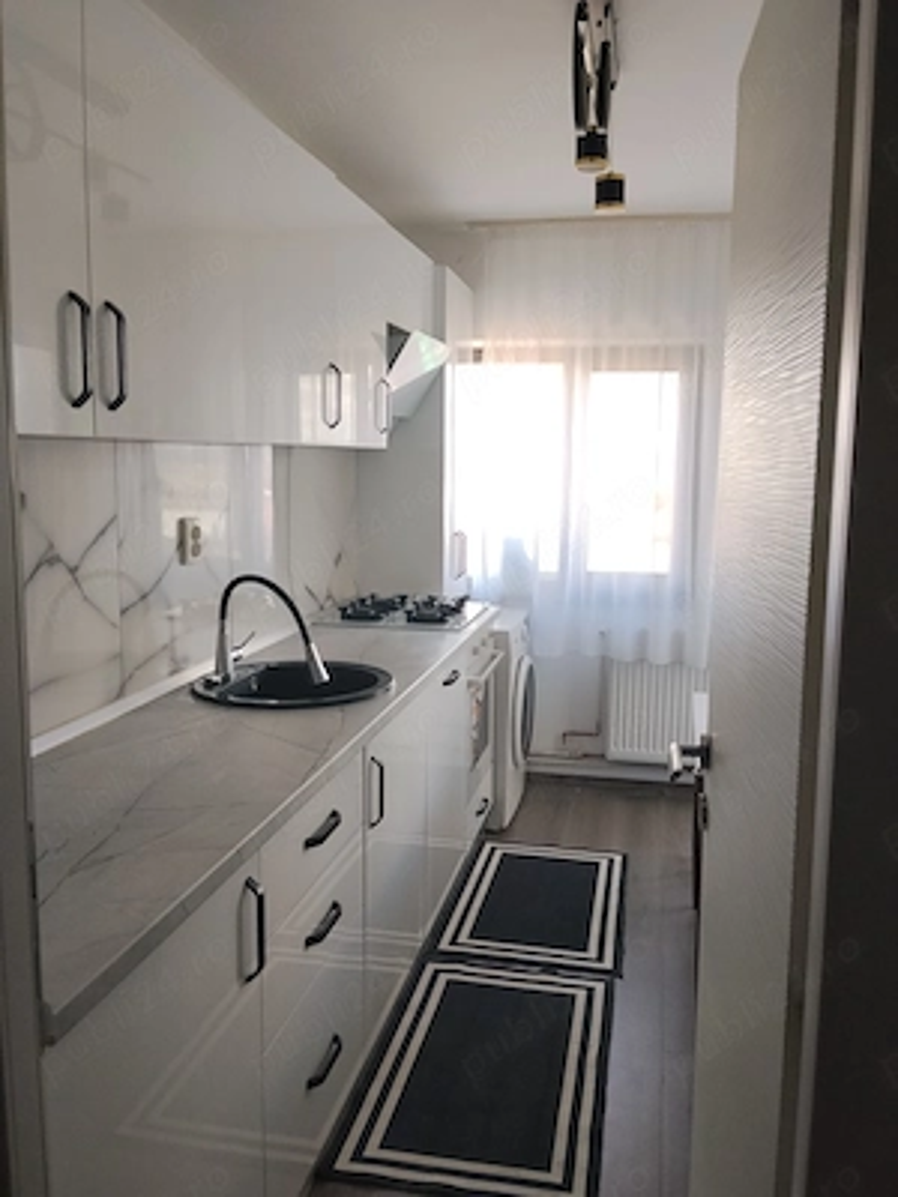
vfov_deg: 61.7
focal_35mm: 29
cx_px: 449
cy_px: 598
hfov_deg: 48.2
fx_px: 1003
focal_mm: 4.22
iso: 125
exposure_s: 1/100
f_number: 1.8
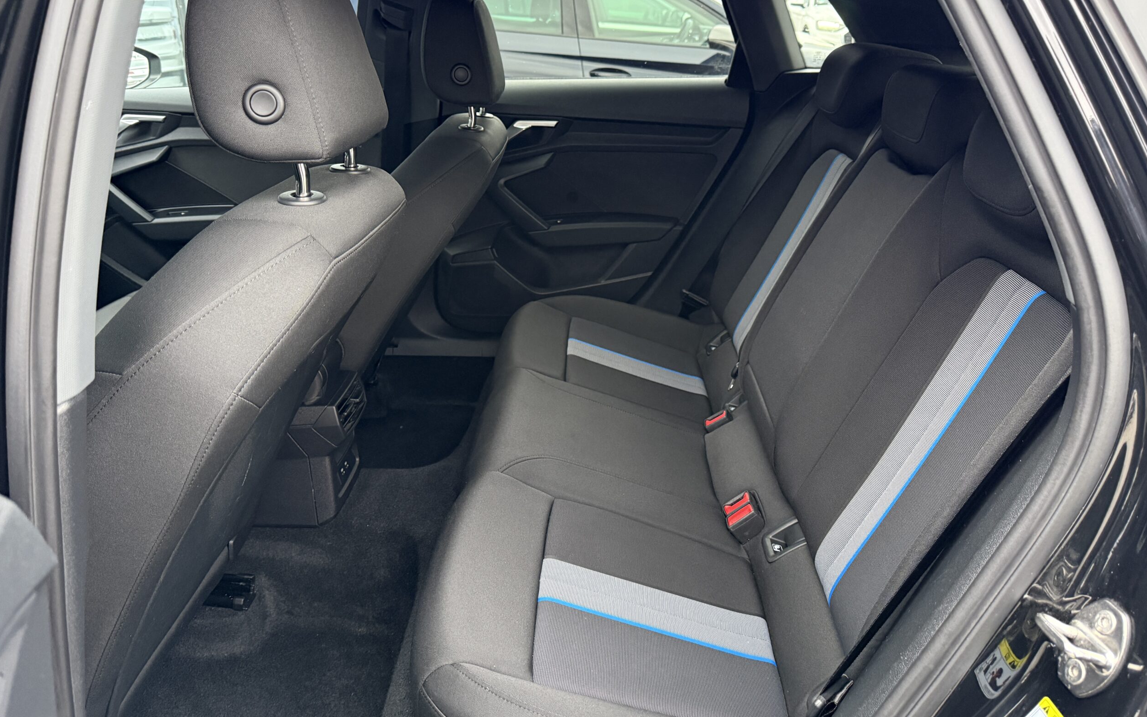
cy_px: 285
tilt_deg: -20.8
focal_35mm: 26
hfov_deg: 70.4
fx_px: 813
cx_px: 570
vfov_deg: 47.3
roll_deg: -0.4
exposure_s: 1/60
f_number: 1.78
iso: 400
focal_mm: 6.76
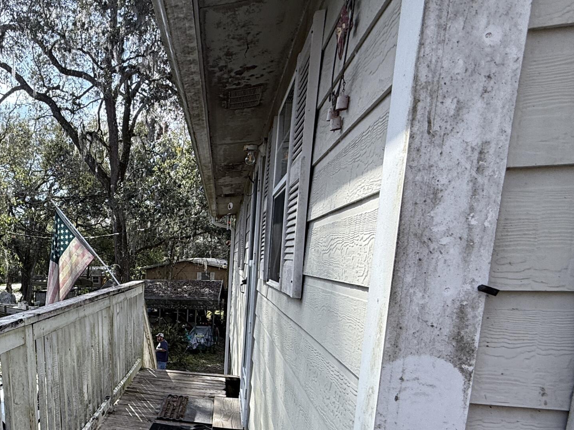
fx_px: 481
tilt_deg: -9.5
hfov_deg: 53.5
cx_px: 52
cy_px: 344
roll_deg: +0.2
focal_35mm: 29
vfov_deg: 45.8
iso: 50
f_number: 2.2
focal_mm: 2.22
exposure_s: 1/458
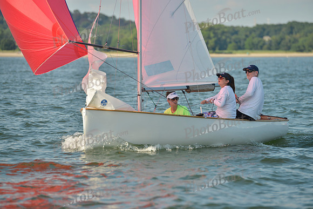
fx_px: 1739
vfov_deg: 6.9
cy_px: 104
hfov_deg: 10.3
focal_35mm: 200
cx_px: 156
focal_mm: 200
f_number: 5
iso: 200
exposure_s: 1/1600
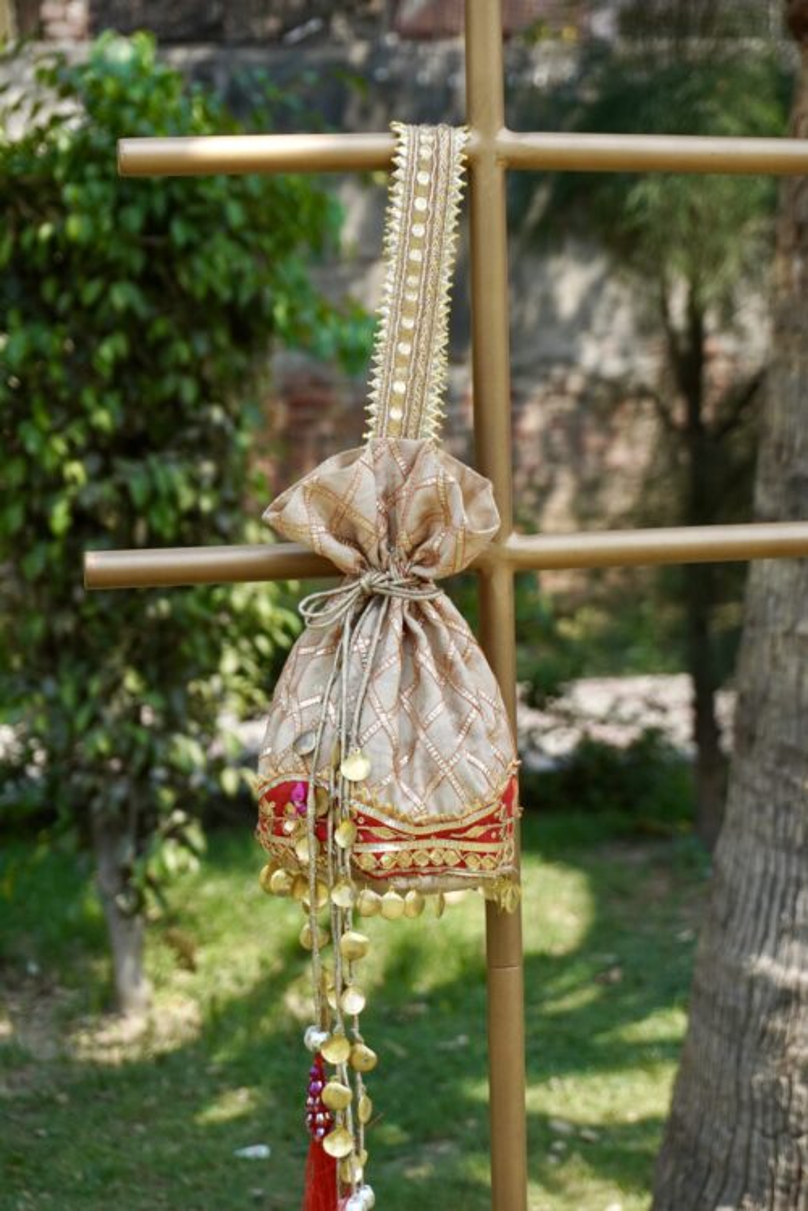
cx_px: 404
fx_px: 2525
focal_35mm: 75
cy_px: 606
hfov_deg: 18.2
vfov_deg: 27.0
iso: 800
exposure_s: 1/1600
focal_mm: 50
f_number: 6.3
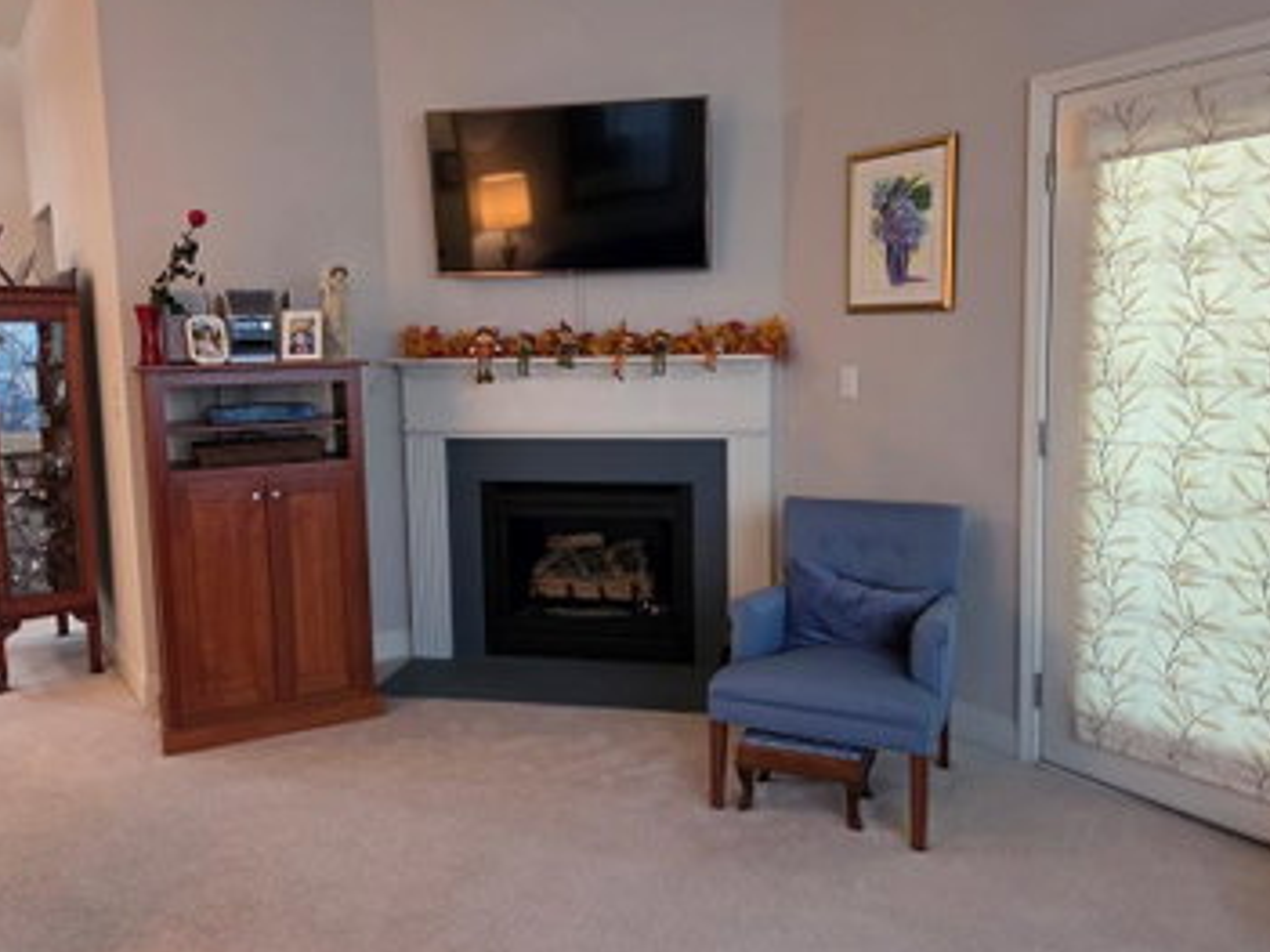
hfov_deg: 63.5
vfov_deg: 49.7
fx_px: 1027
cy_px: 442
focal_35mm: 28
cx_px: 621
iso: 1600
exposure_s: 1/120
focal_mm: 5.4
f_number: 1.8
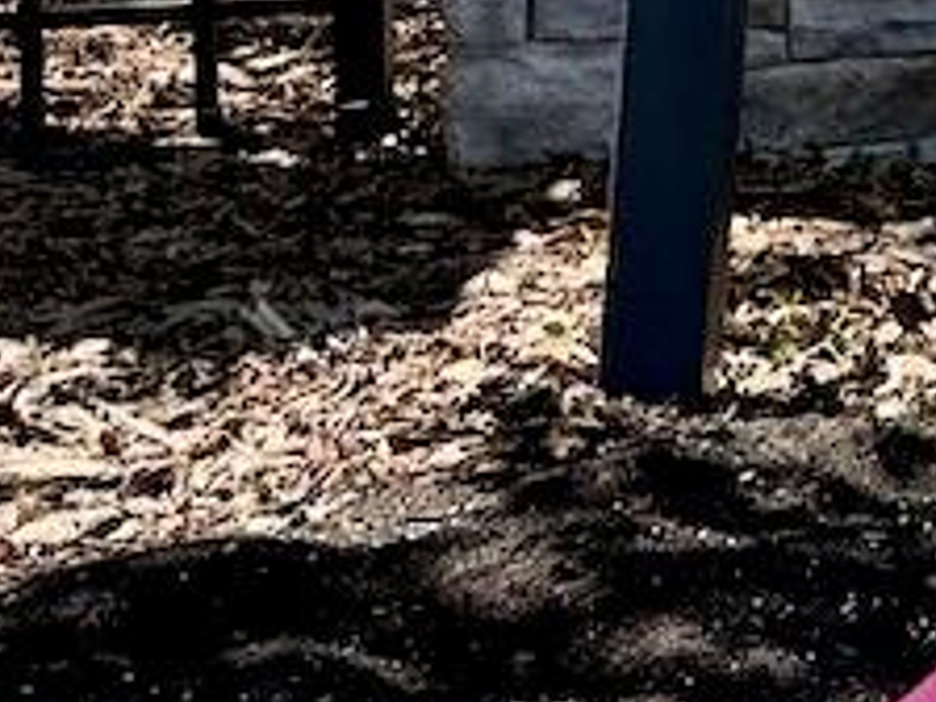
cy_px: -710
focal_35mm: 137
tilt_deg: +2.2
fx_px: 3704
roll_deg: +4.4
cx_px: 1571
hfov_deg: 13.3
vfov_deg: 10.0
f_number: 1.78
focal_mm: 6.76
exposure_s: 1/1901
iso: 80
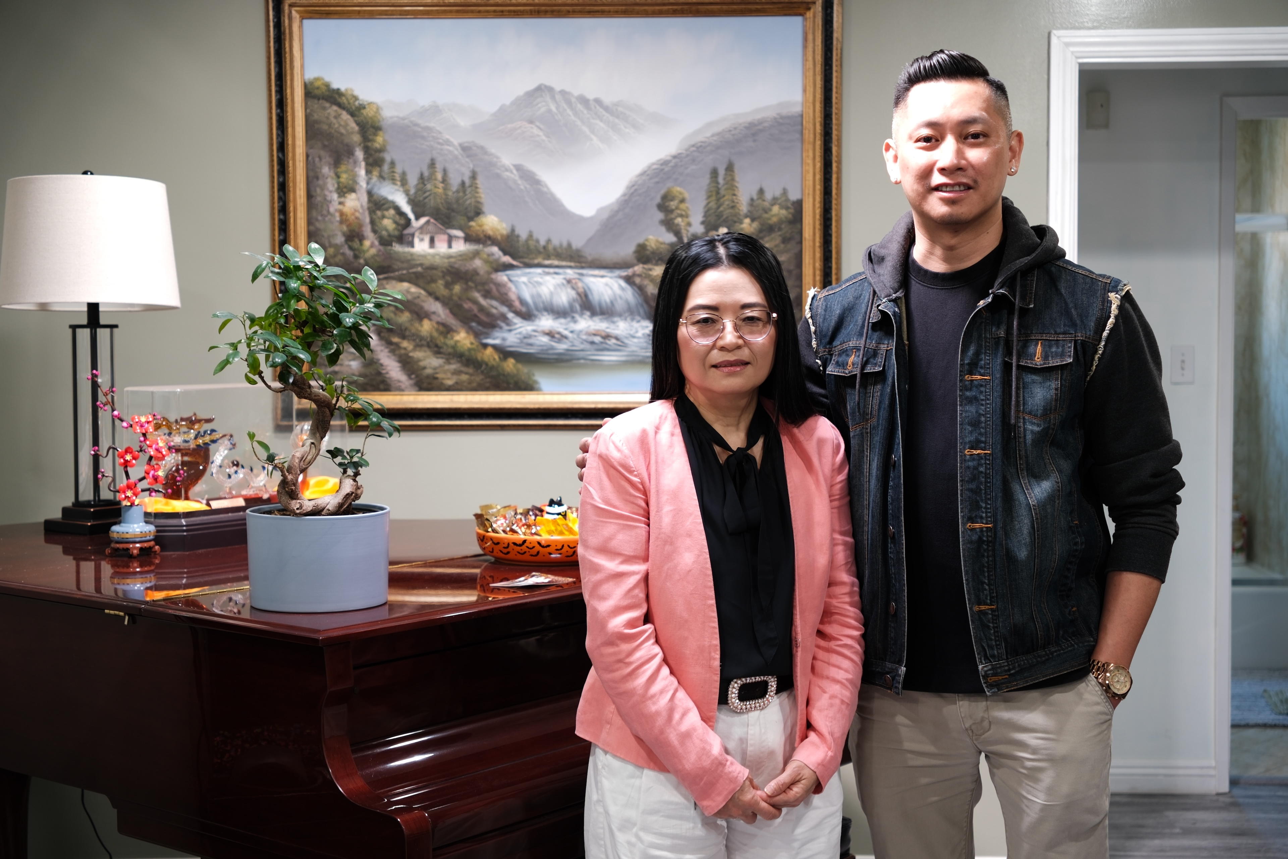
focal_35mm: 48
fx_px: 1717
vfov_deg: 28.1
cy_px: 430
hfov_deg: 41.1
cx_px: 644
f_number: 2.8
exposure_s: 1/8
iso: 80
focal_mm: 31.9
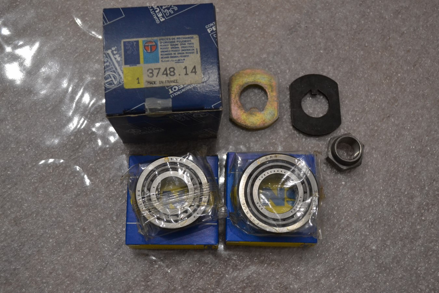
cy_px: 146
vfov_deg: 29.9
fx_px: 549
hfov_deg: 43.6
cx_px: 220
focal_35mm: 45
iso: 2000
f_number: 4.5
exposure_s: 1/60
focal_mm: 30
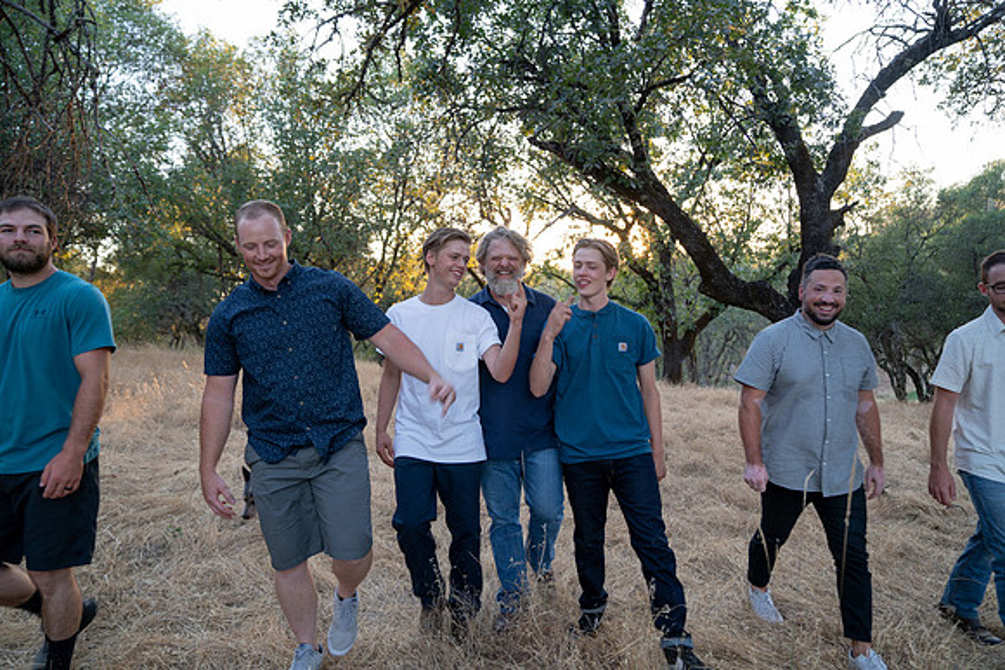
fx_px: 670
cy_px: 335
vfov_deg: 53.2
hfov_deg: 73.7
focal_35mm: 24
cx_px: 502
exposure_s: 1/100
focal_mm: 24
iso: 250
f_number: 2.8
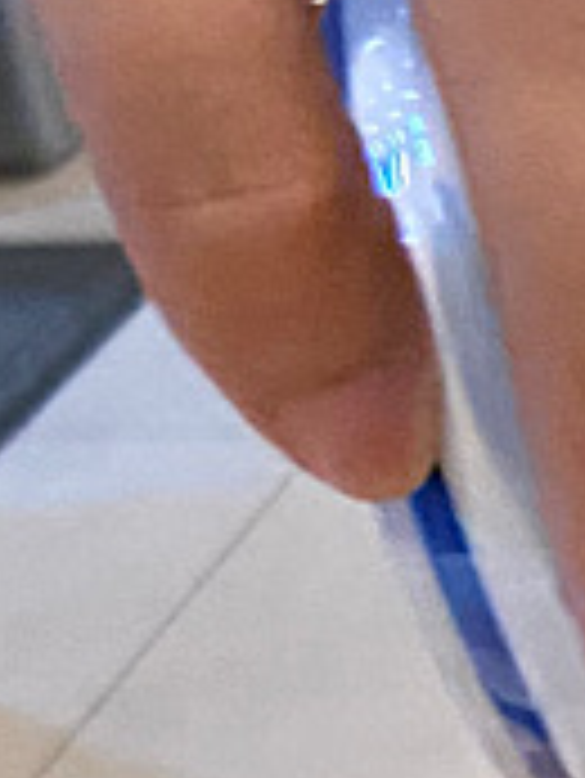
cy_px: 1839
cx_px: 1674
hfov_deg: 7.4
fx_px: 4051
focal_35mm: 180
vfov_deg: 9.7
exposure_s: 1/40
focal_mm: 4.25
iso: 500
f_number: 1.8
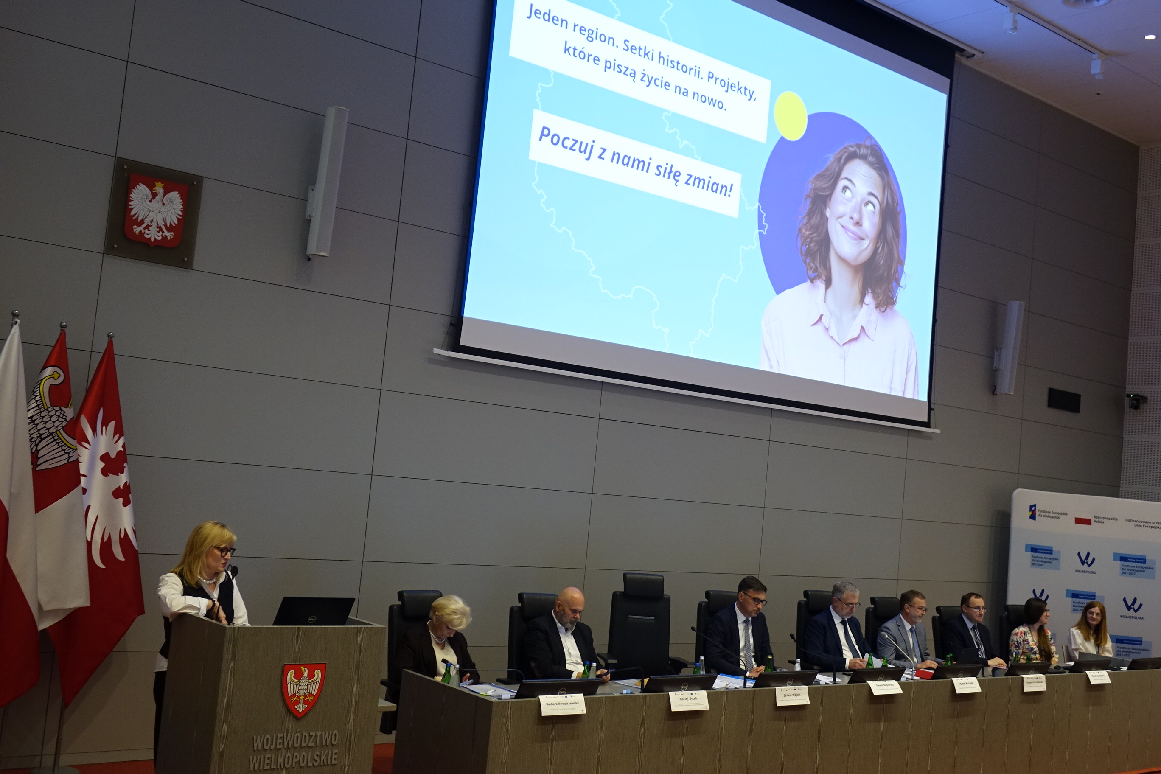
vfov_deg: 34.2
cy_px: 387
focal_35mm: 39
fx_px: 1258
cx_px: 580
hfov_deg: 49.6
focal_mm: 14.24
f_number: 2.8
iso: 640
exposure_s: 1/40
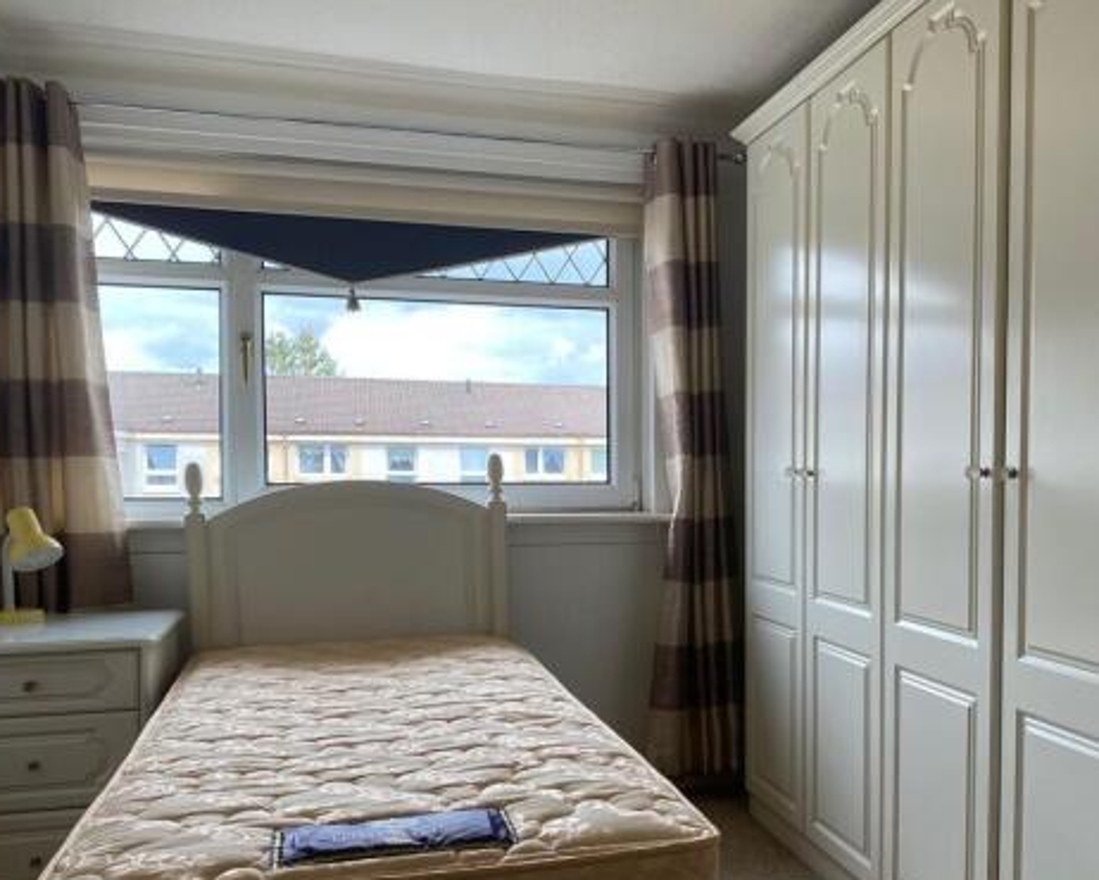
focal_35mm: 32
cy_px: 515
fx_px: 1041
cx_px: 665
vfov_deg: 45.6
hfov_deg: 55.2
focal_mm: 4.25
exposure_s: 1/195
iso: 32
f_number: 1.8
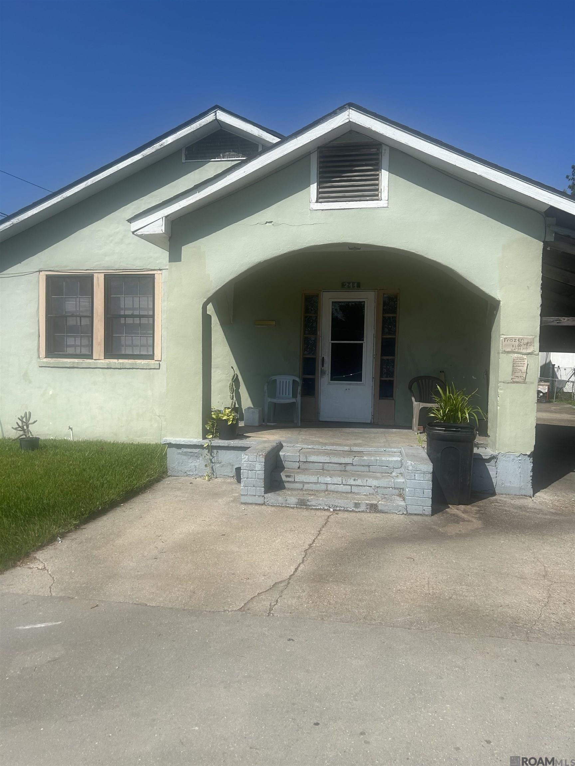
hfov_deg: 53.1
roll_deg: -2.2
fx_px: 576
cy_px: 383
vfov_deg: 67.3
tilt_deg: -1.8
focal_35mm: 26
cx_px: 288
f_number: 1.5
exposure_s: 1/6211
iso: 50
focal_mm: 5.7
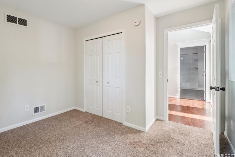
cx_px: 107
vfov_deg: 70.2
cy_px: 70
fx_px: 111
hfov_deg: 93.0
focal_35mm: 17
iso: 1600
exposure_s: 1/30
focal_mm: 10
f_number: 8
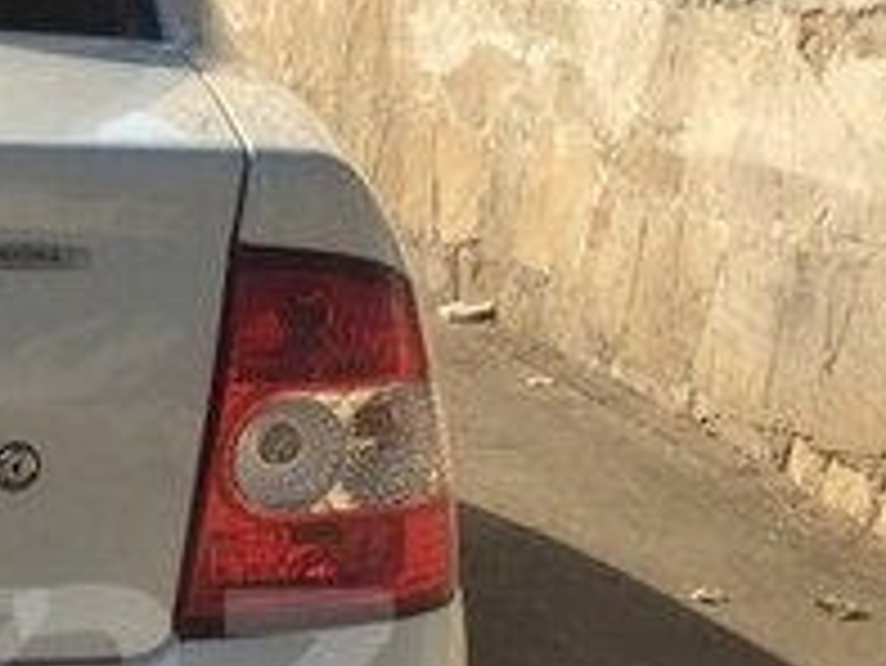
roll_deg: -3.6
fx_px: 2484
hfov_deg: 18.2
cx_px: -409
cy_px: 655
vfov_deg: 15.0
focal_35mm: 97
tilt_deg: -18.6
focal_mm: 4.15
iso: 32
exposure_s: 1/1522
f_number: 2.2
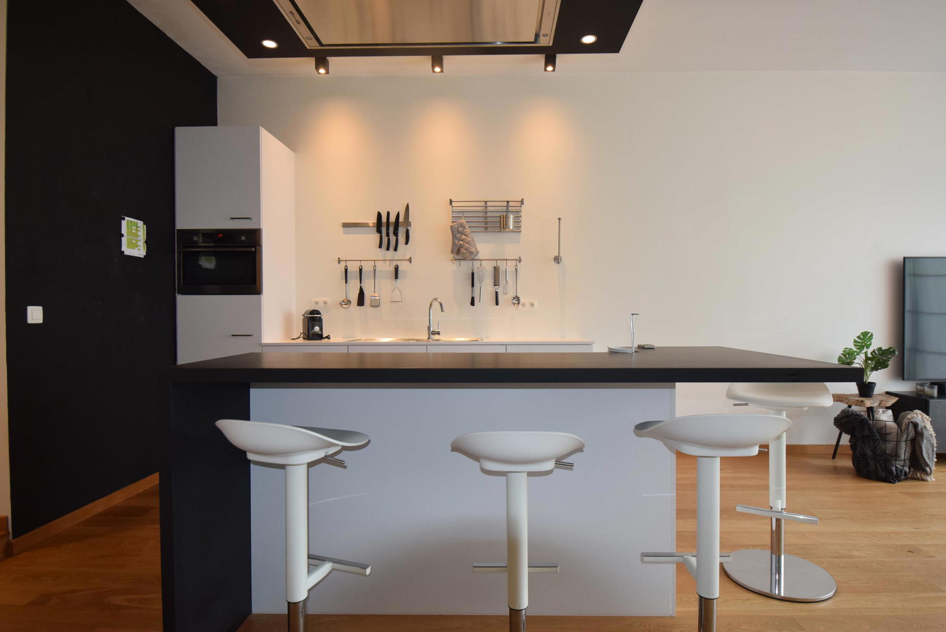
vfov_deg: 63.3
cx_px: 473
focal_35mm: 20
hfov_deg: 85.4
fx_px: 513
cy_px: 316
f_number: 4
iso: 800
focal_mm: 13
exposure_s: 1/60
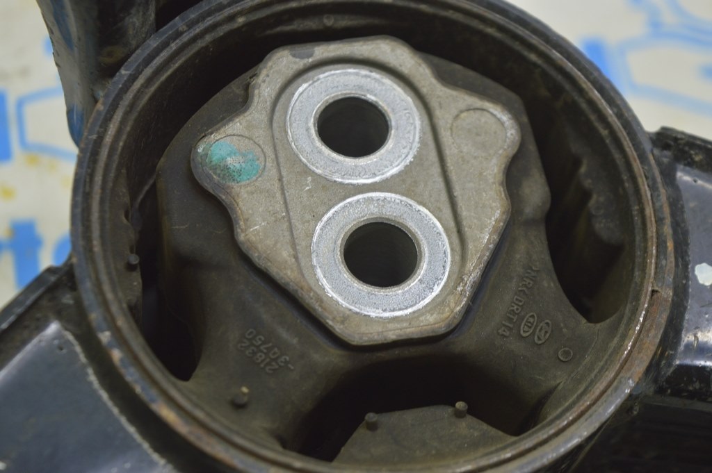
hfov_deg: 24.6
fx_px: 1630
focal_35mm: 82
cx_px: 356
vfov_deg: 16.5
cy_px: 236
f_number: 5.6
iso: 400
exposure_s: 1/20
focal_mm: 55
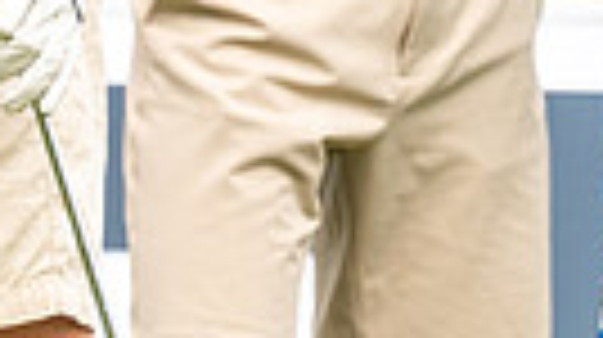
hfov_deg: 0.9
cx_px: 269
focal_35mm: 2386
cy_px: -471
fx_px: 38105
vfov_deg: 0.5
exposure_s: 1/3200
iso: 320
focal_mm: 300
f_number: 4
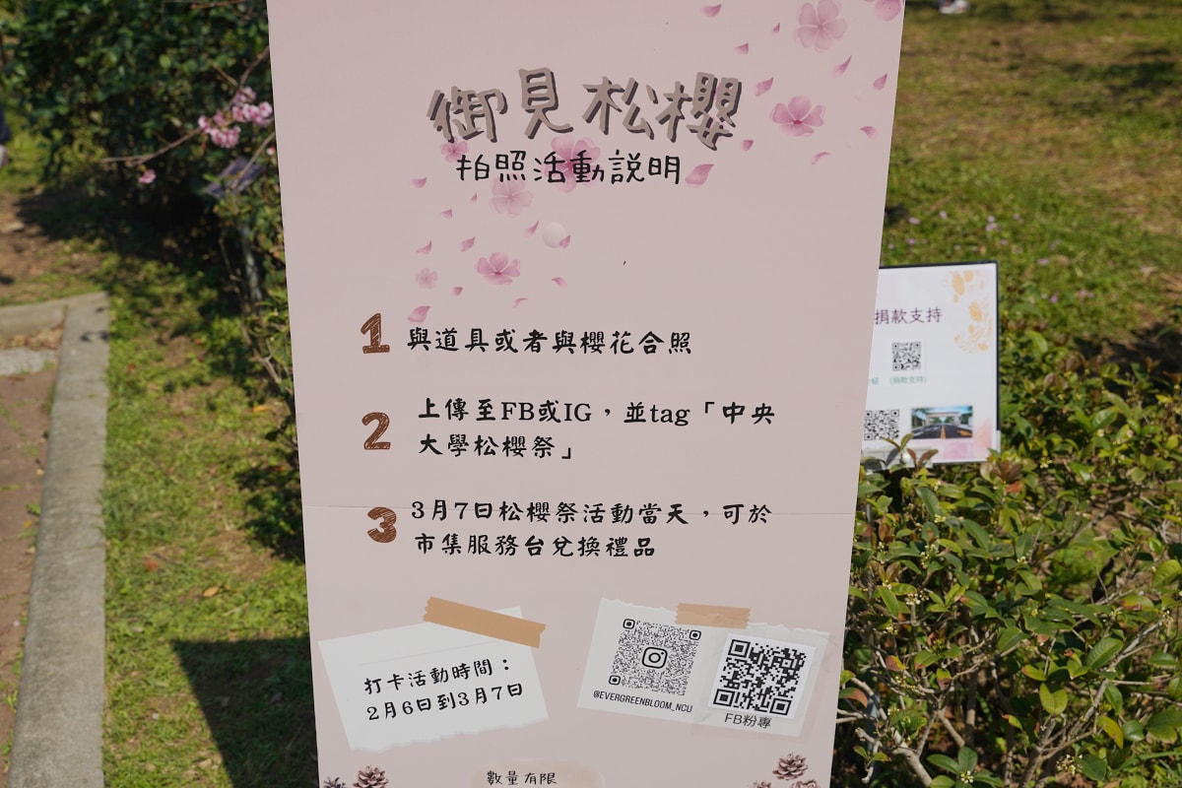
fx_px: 1445
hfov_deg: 44.5
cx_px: 591
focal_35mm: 44
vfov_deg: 30.5
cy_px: 394
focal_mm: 44
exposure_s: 1/400
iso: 100
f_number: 6.3
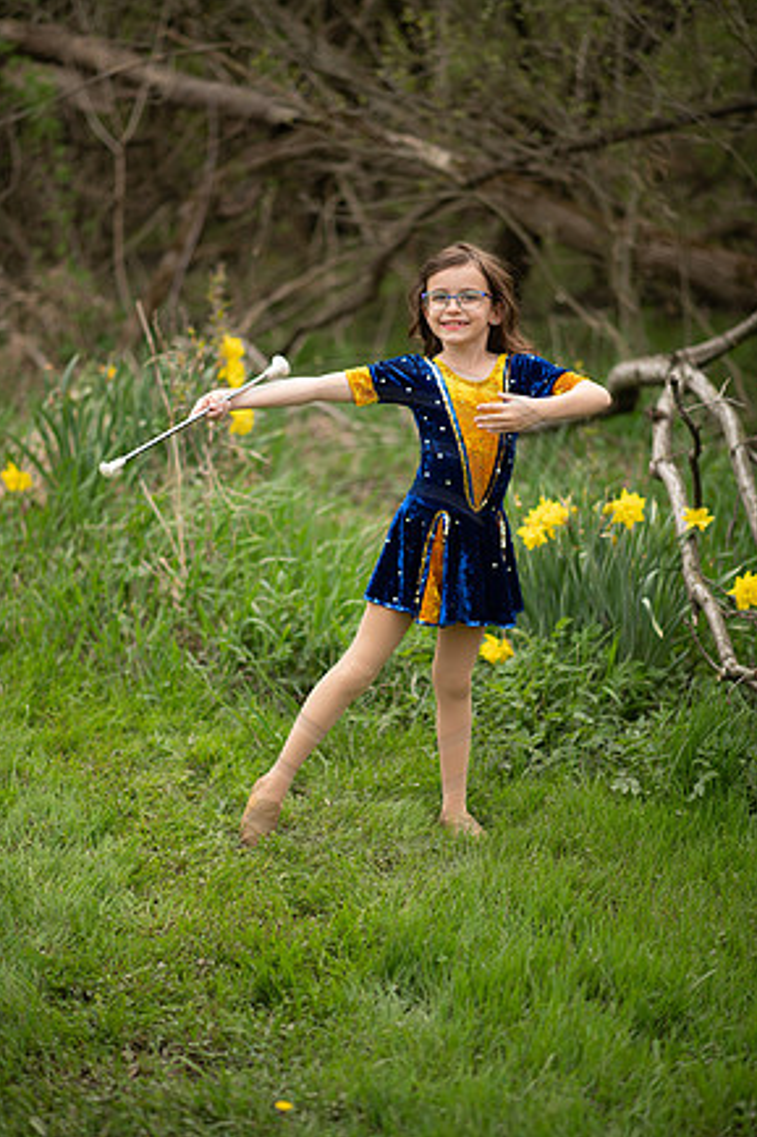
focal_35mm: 88
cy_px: 561
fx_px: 2778
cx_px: 371
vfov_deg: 23.1
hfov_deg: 15.5
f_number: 1.8
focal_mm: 85
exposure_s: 1/500
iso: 100
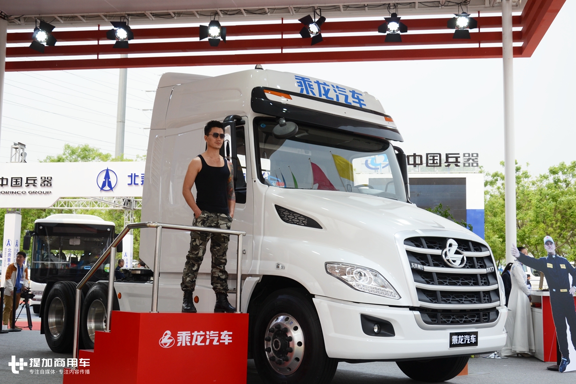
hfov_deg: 43.6
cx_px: 288
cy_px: 192
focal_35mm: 45
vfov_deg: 29.9
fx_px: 720
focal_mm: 30
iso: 100
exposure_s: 1/200
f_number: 7.1
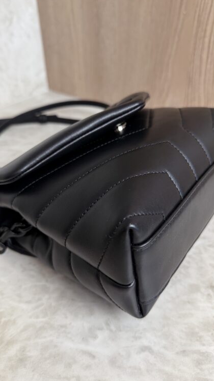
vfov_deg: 67.9
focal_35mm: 28
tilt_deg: -35.3
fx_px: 283
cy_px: 190
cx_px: 112
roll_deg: +0.2
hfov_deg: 41.5
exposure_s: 1/120
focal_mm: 6.76
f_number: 1.78
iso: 125
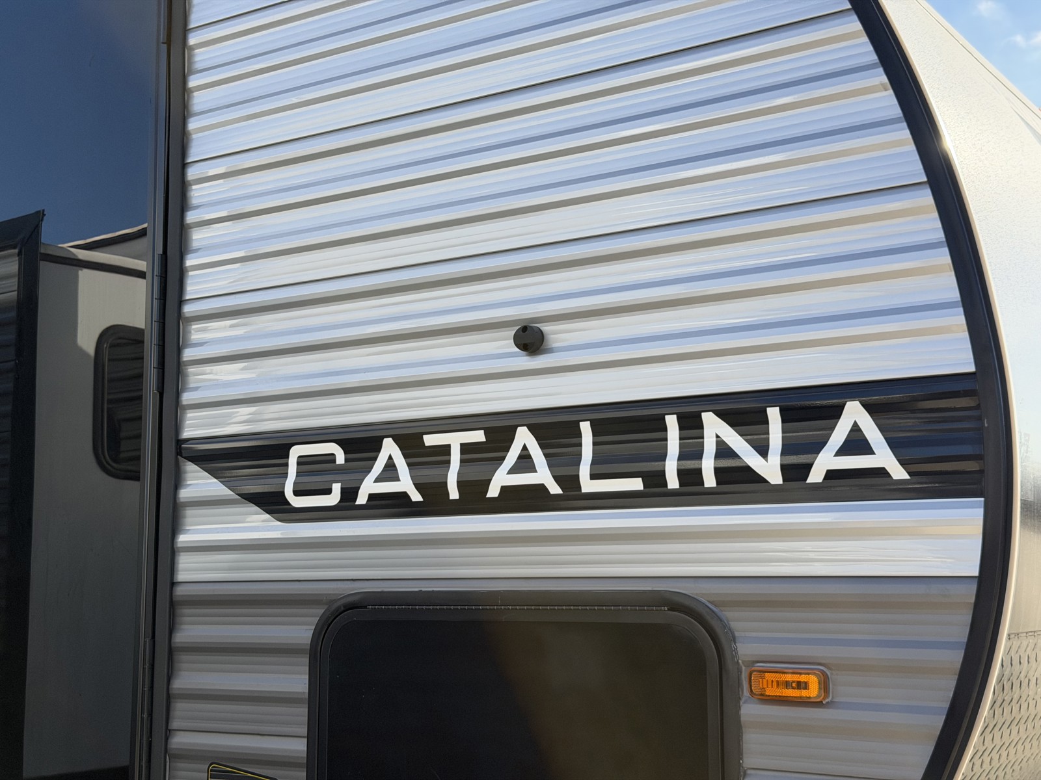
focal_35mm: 48
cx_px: 520
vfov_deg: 30.3
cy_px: 390
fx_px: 1443
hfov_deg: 39.7
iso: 64
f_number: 1.78
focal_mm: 6.76
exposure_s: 1/2088
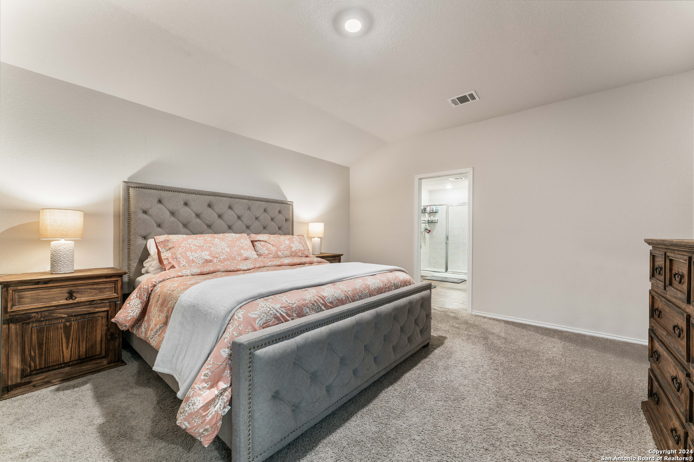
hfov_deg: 104.3
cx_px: 347
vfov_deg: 81.2
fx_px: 270
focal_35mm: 14
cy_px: 231
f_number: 9
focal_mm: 14
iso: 800
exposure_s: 1/3
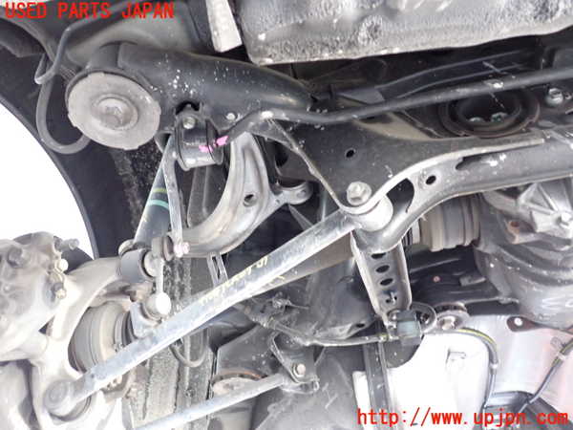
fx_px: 497
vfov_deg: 46.8
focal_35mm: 30
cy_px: 215
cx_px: 286
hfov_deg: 60.0
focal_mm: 5.4
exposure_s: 1/30
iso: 640
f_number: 2.3
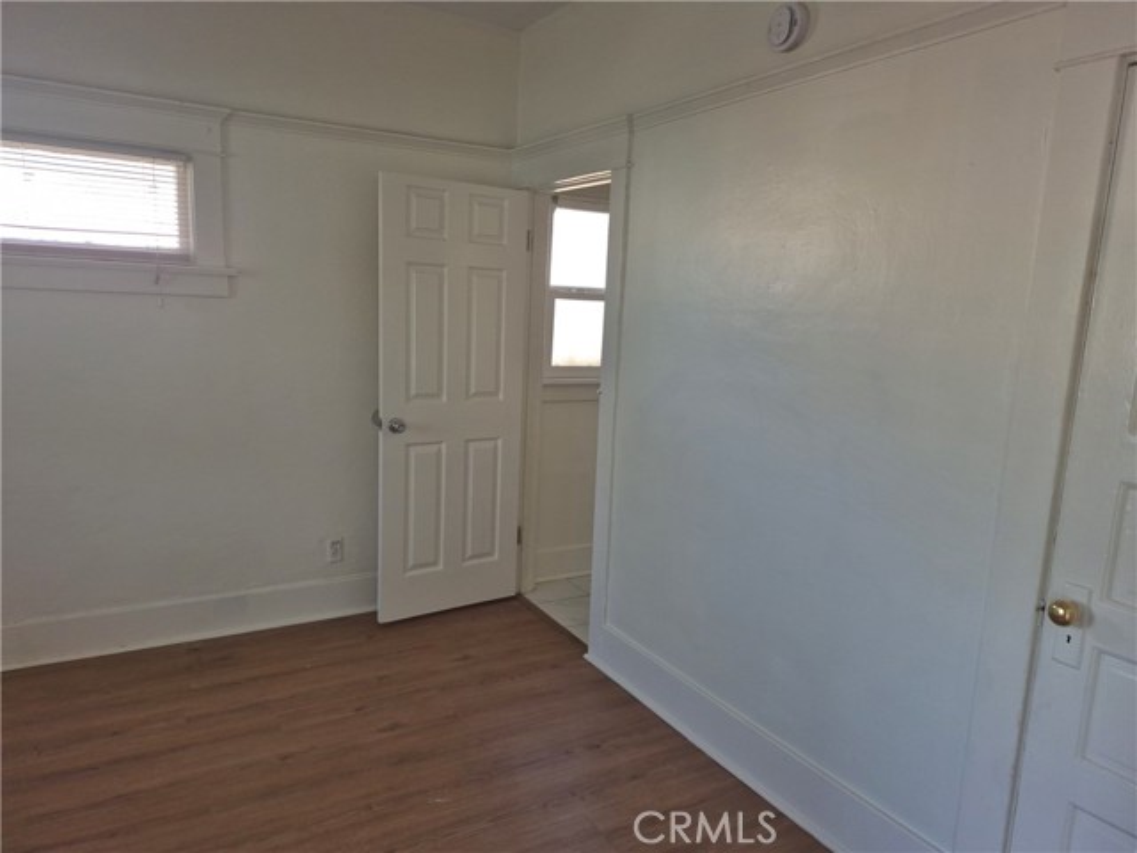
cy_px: 426
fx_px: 755
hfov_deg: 73.9
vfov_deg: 58.9
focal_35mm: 23
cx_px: 568
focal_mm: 5.4
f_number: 1.8
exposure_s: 1/180
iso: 64
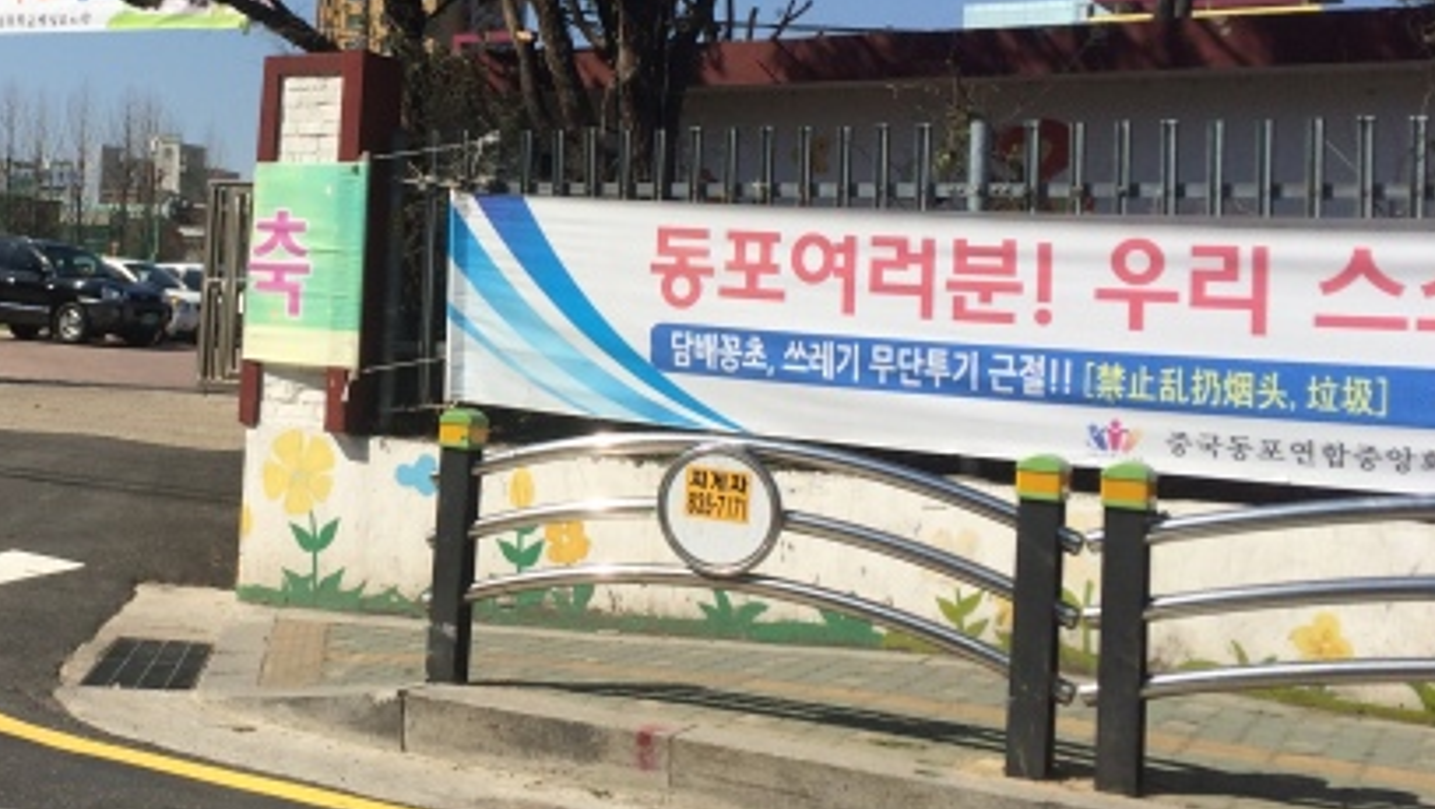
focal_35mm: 52
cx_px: 338
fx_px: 1980
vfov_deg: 23.0
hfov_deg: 38.7
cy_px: 251
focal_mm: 4.12
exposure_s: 1/3425
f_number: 2.2
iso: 40
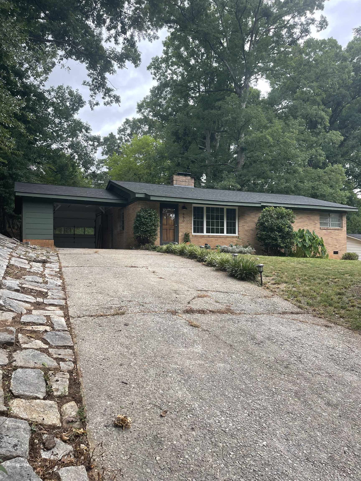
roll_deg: +0.3
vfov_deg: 69.4
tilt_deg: +1.2
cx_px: 180
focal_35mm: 25
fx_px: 348
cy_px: 240
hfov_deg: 54.9
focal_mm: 5.1
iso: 32
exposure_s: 1/223
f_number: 1.6
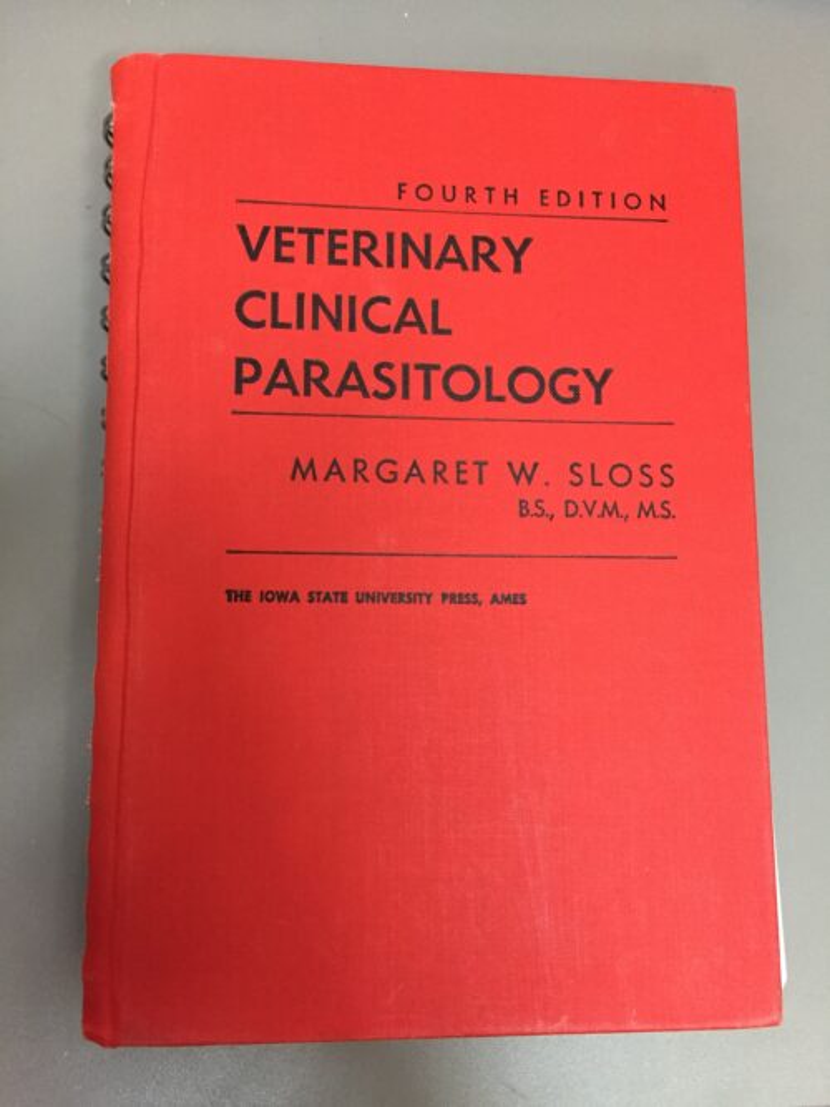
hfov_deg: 48.2
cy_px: 554
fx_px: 927
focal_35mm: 29
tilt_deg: -82.4
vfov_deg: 61.7
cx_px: 415
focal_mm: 4.15
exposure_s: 1/30
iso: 200
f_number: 2.2
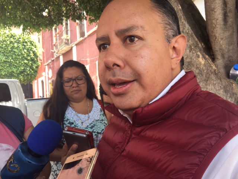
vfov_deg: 48.2
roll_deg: +1.6
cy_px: 90
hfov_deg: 61.7
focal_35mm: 29
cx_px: 119
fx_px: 199
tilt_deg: +2.7
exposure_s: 1/60
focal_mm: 4.15
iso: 25
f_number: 2.2
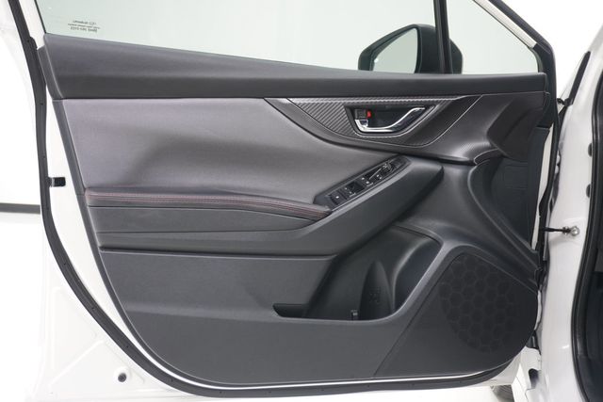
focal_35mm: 33
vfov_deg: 40.0
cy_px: 201
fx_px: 553
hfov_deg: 57.2
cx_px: 302
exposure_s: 1/60
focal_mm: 22
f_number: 4
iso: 500
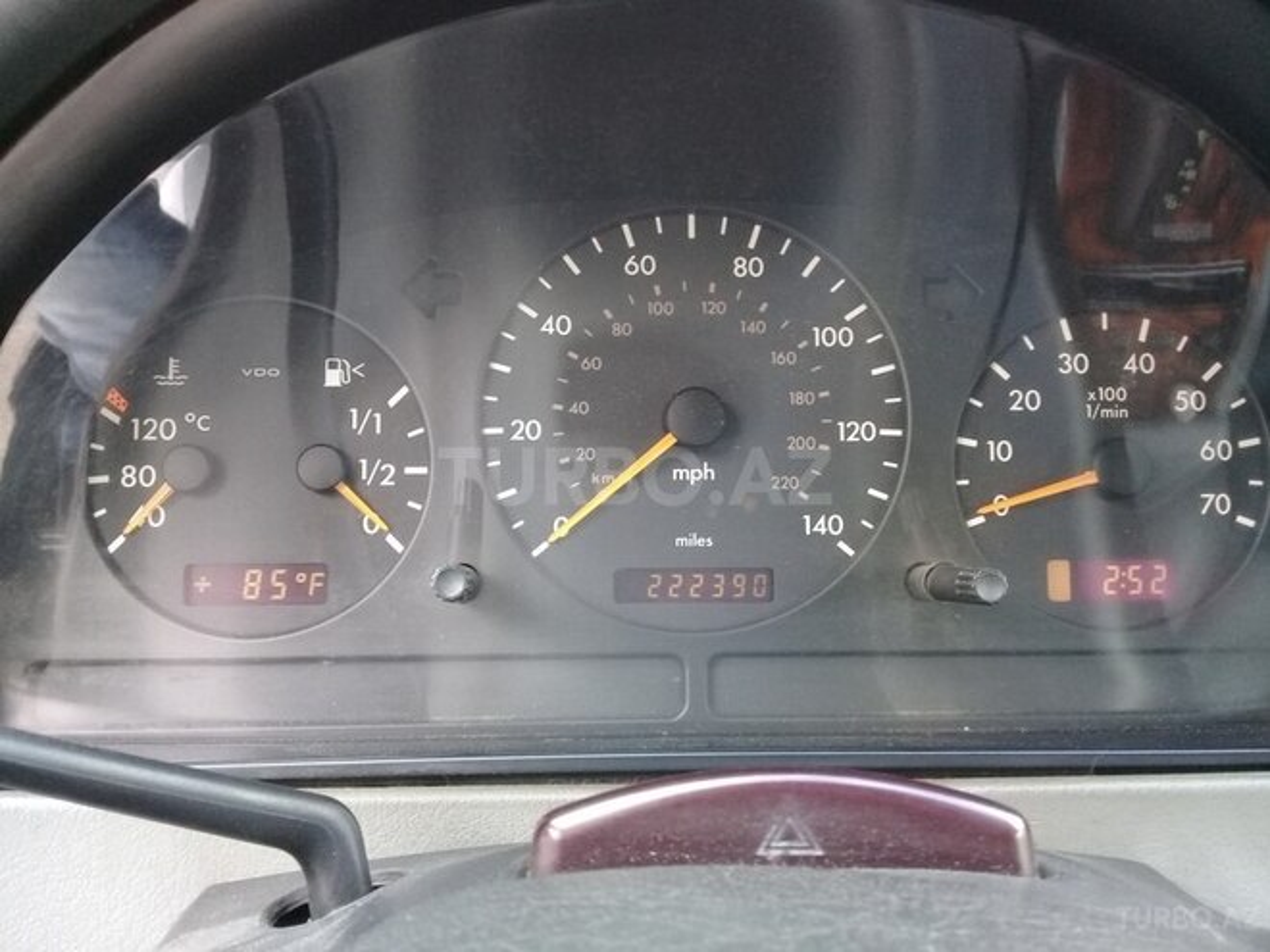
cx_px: 635
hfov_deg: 58.4
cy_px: 476
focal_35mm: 31
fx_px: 1137
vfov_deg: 45.4
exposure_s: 1/25
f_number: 2.2
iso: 160
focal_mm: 3.3
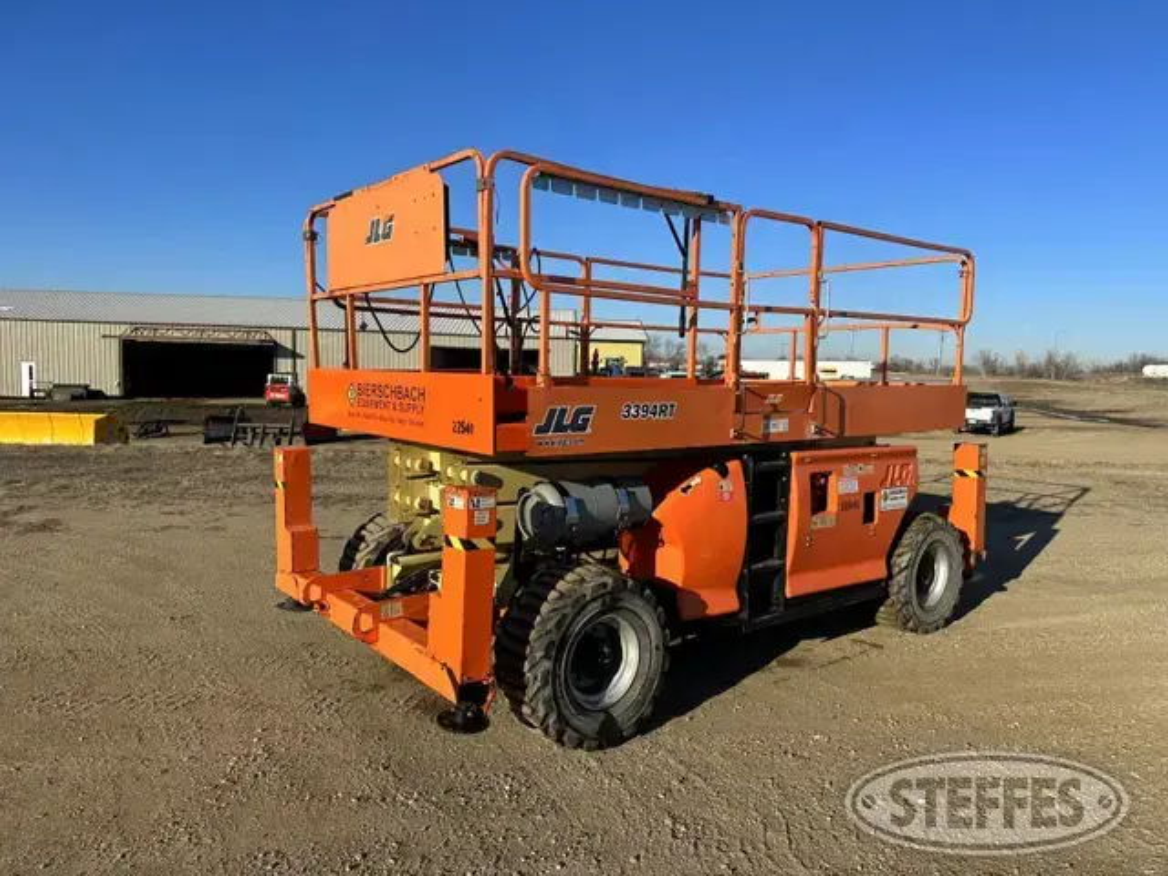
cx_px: 584
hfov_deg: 71.6
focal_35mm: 24
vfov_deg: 56.8
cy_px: 438
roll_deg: +0.0
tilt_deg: -3.5
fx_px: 810
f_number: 1.78
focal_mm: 6.86
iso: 80
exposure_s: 1/5263
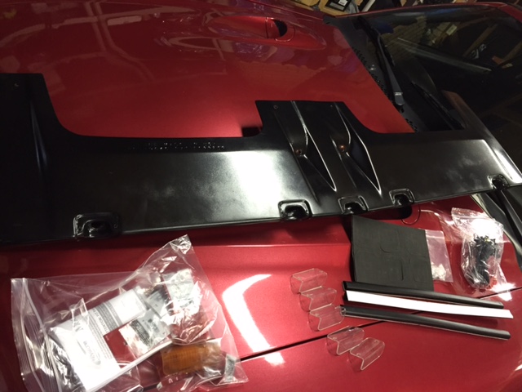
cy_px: 196
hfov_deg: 61.7
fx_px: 437
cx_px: 261
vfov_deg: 48.2
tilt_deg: -35.2
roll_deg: -37.1
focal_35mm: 29
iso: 160
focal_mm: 4.15
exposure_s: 1/30
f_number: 2.2
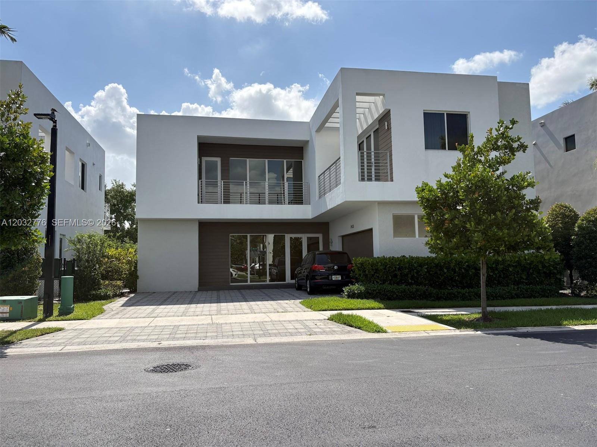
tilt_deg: +5.3
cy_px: 224
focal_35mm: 26
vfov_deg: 53.0
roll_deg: +0.9
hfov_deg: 67.3
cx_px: 298
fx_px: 448
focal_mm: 5.96
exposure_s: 1/4950
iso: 50
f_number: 1.6
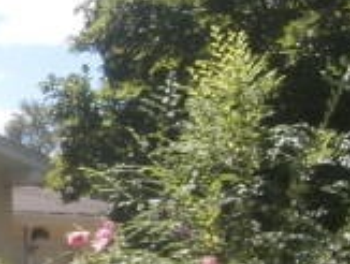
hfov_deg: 17.5
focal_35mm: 94
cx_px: -253
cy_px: 232
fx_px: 953
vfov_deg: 15.6
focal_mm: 4.2
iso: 100
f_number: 3
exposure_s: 1/640
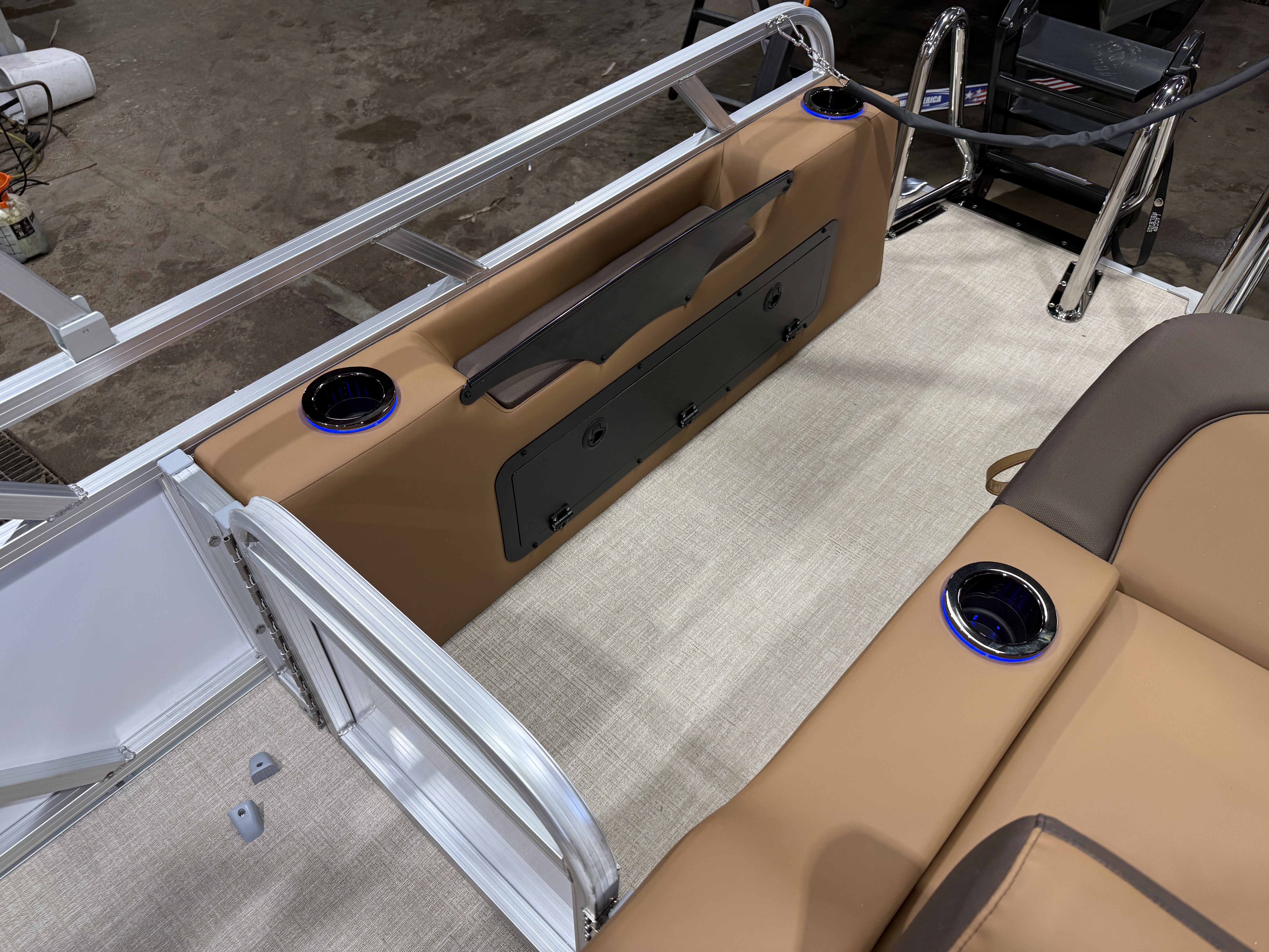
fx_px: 880
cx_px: 634
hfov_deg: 71.6
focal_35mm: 24
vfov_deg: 56.8
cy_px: 476
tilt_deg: -46.1
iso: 80
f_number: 1.78
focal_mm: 6.76
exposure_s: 1/120
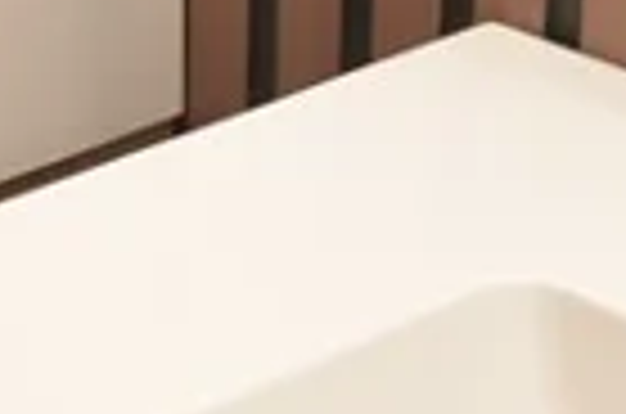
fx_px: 3452
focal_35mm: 199
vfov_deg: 6.9
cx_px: 135
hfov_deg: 10.3
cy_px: 194
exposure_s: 1/50
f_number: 3.5
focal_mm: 18
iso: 200
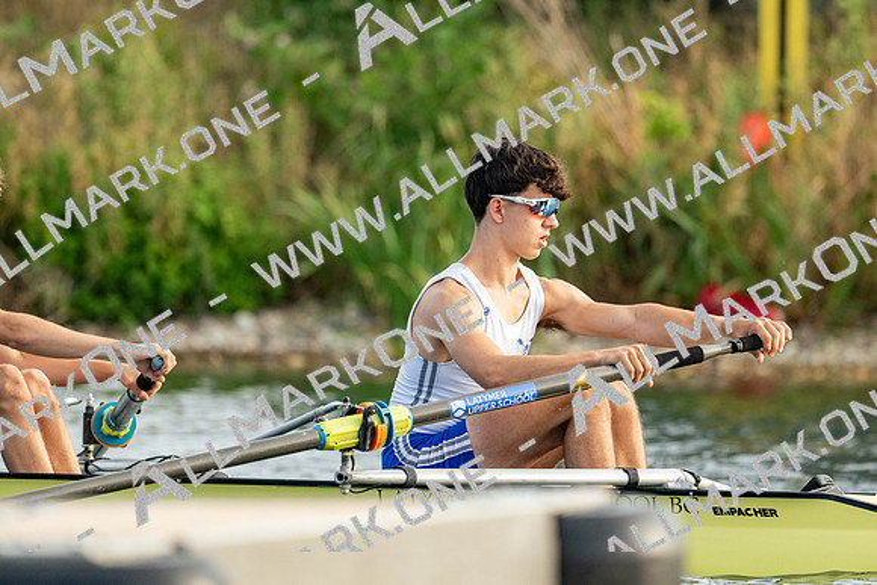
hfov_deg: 3.4
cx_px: 438
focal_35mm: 600
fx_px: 14627
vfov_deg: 2.3
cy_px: 292
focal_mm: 400
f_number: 4.5
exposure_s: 1/2500
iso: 1100
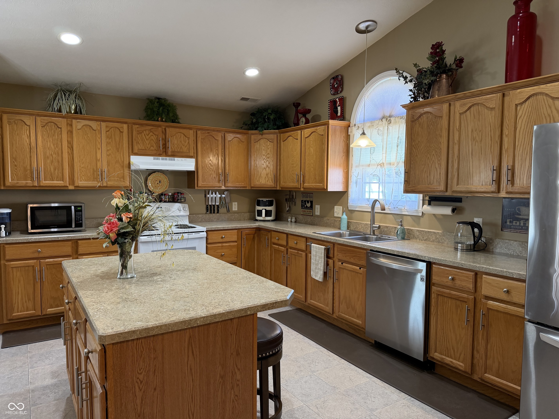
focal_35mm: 24
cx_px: 280
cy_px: 210
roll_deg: -0.2
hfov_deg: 71.6
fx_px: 388
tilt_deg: -4.6
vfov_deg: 56.8
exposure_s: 1/60
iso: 200
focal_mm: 6.76
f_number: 1.78
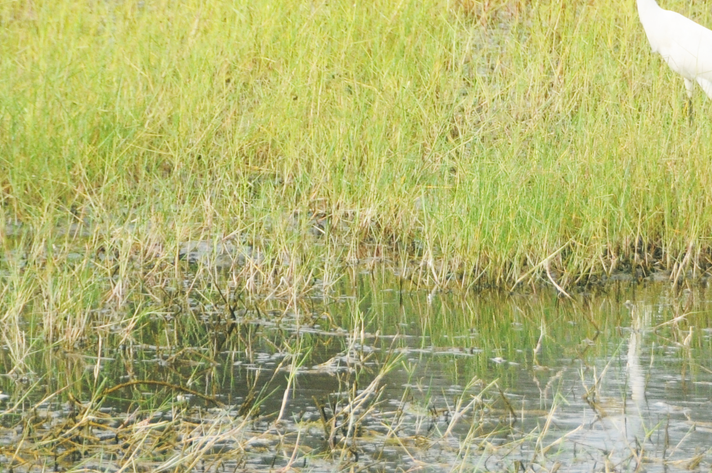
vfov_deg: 1.5
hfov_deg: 2.3
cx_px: 607
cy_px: 61
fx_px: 17639
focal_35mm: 893
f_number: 5.6
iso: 320
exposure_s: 1/800
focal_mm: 200
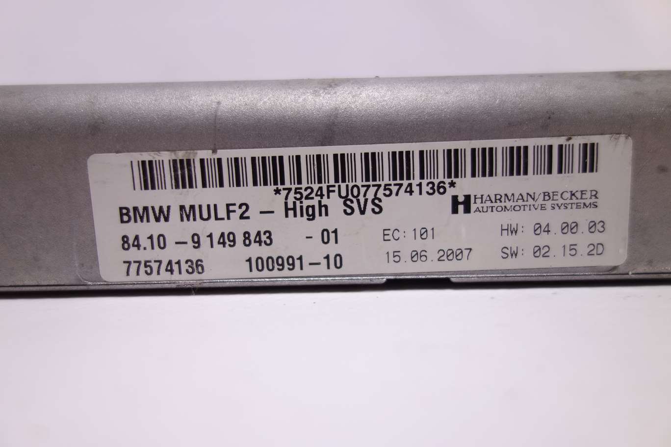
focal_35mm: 28
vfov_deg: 46.4
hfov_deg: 65.5
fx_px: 522
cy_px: 224
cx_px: 336
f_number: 2
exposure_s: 1/100
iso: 125
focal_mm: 10.4
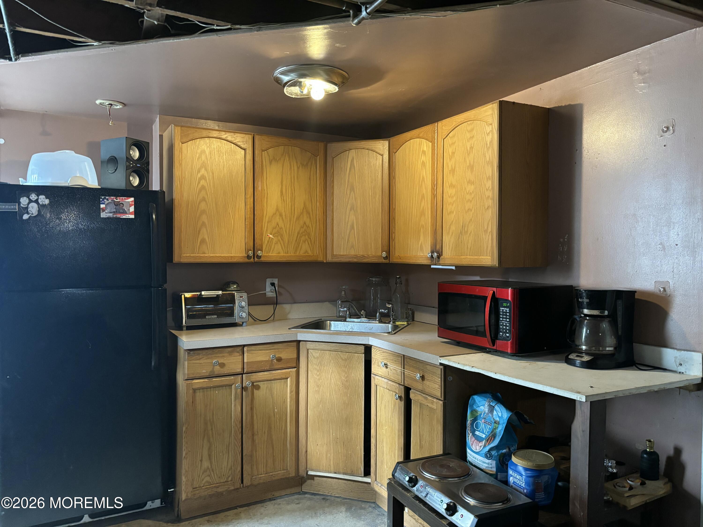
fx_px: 528
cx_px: 352
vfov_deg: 53.1
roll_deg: +0.5
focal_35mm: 26
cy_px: 264
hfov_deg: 67.3
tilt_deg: -1.6
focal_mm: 5.96
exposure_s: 1/40
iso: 640
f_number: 1.6
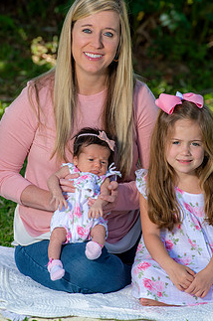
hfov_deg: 4.9
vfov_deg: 7.4
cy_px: 155
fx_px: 2487
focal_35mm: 279
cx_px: 100
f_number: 5.6
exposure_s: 1/160
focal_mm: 200
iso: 100
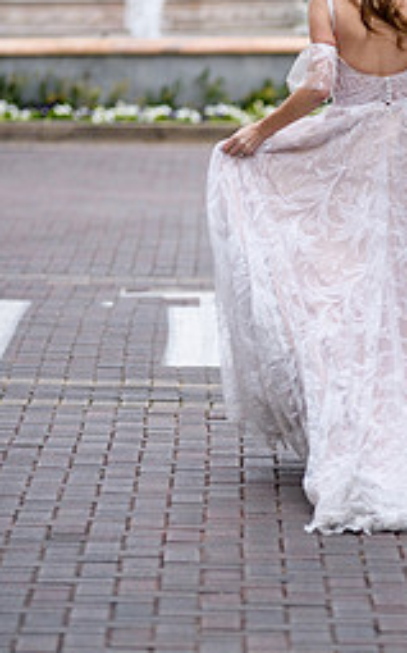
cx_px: 379
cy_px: 264
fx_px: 4640
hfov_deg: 5.0
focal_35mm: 261
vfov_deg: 8.0
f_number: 2.8
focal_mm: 145
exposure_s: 1/3200
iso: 250
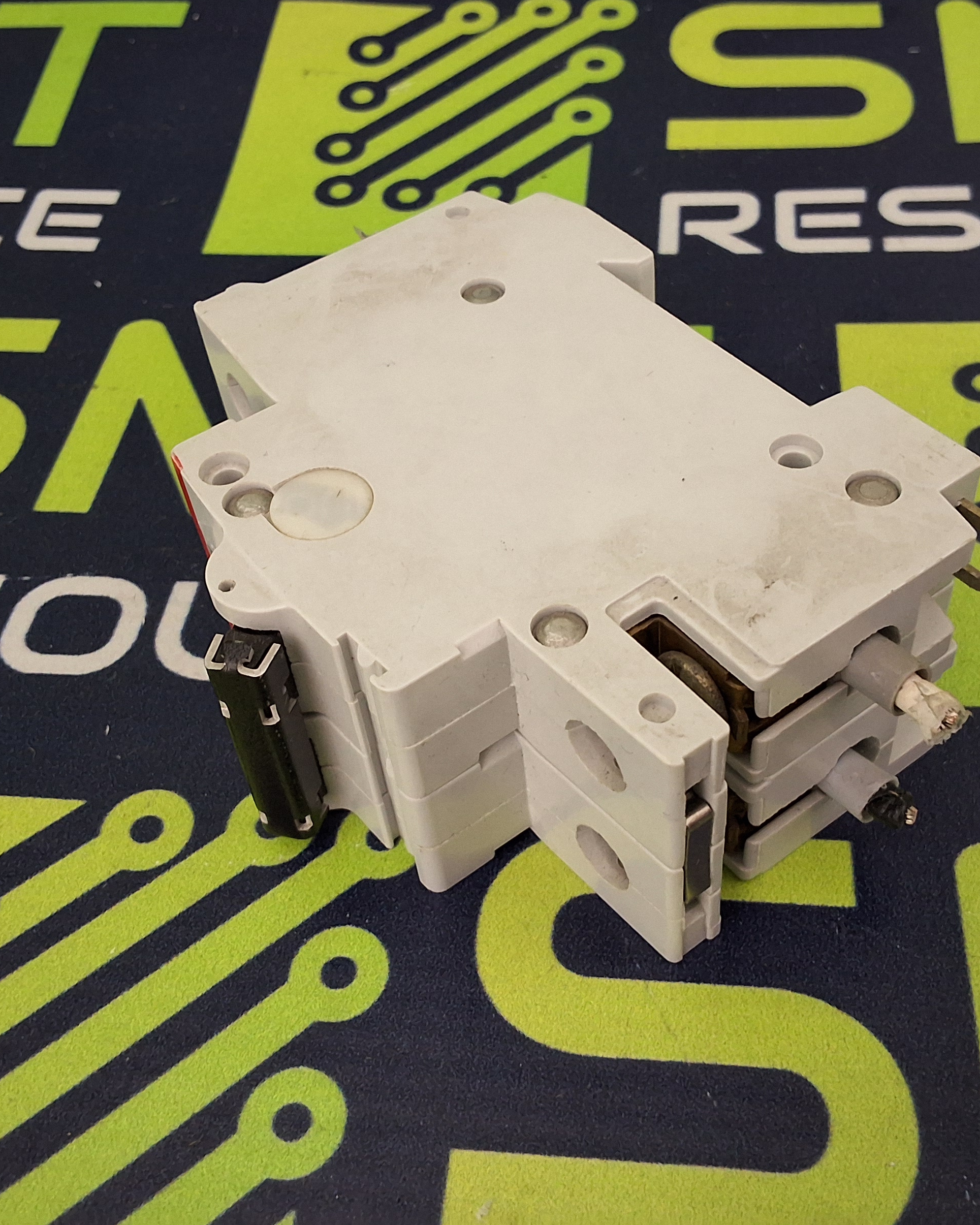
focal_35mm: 37
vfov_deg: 49.1
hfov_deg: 40.1
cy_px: 607
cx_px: 523
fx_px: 1341
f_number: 1.9
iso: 320
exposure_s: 1/24
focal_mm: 2.91
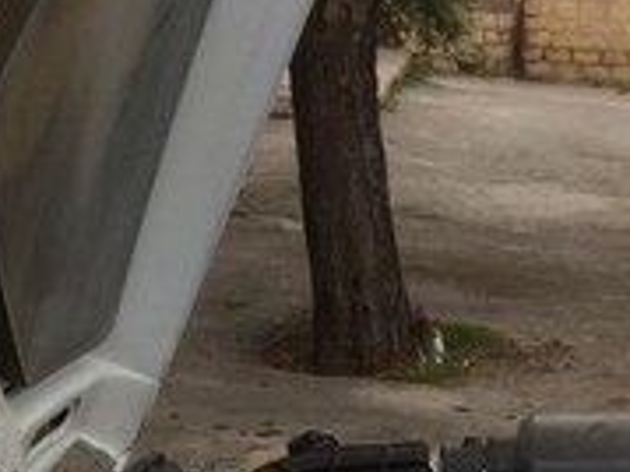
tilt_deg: -30.1
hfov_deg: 18.1
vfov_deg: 12.6
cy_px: 844
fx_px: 1946
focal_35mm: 107
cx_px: 553
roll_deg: +0.4
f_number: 2.2
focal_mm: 4.15
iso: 32
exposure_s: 1/855
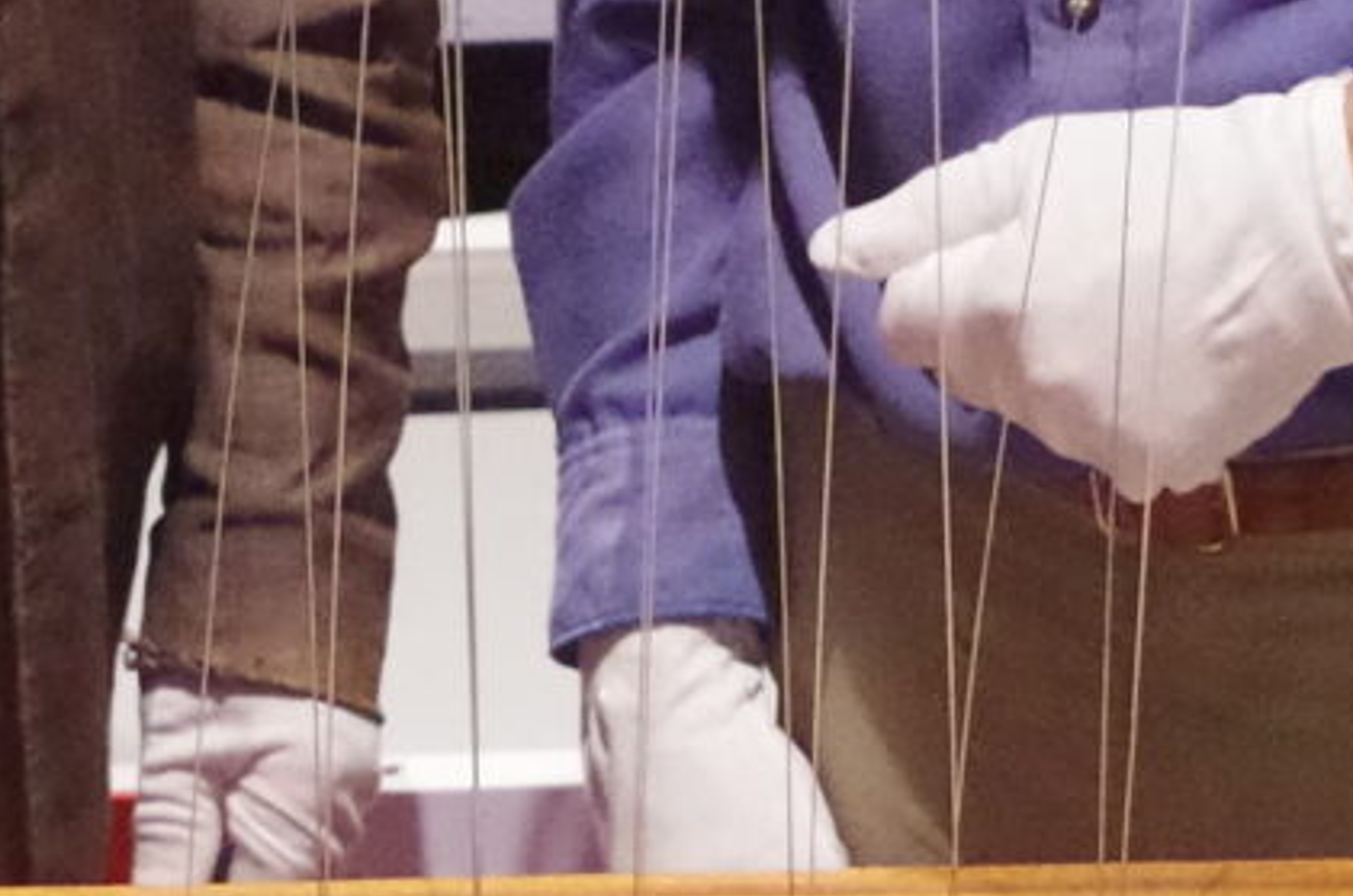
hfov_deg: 9.4
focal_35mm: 219
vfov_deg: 6.2
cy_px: -514
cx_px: 244
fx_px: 8215
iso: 3200
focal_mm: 24.38
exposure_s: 1/50
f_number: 4
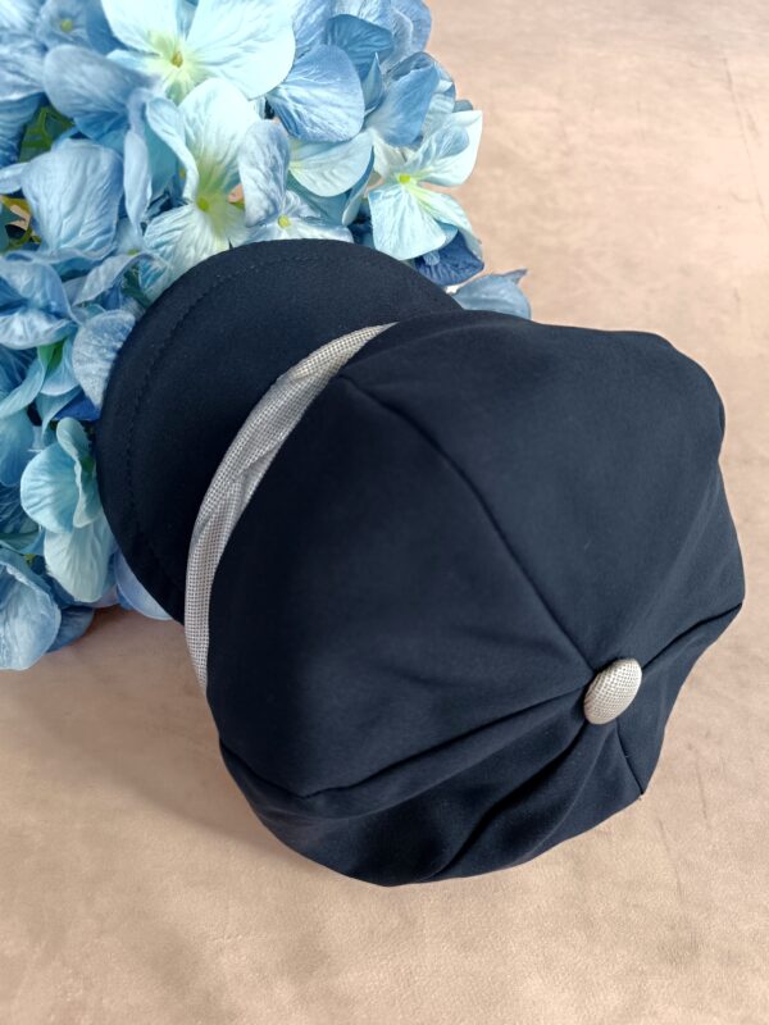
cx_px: 384
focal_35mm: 24
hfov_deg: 56.8
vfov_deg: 71.6
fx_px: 711
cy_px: 512
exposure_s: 1/100
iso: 280
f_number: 1.65
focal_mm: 6.14
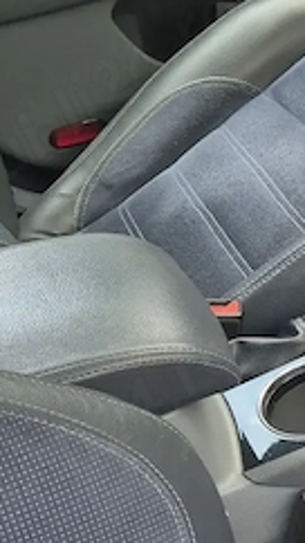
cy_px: 173
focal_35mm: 83
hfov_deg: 13.0
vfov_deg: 25.4
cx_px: 565
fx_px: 1194
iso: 100
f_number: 1.8
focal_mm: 5.4
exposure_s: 1/180
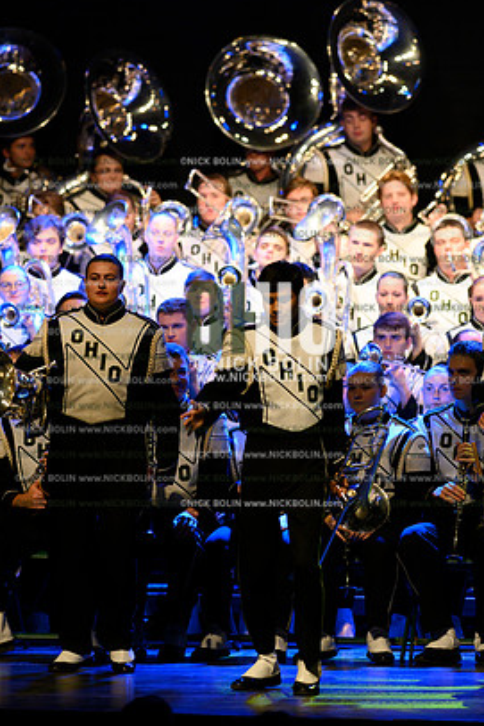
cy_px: 332
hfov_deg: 4.1
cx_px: 261
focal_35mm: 332
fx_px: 6701
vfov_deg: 6.2
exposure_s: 1/500
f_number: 4
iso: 6400
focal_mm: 300
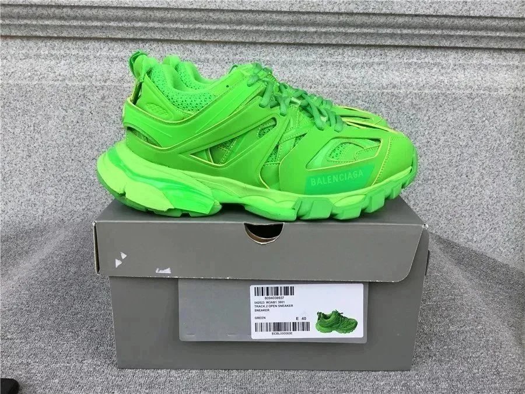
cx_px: 262
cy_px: 197
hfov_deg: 58.4
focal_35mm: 31
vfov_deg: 45.4
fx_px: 470
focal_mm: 3.3
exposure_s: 1/218
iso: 25
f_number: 2.4
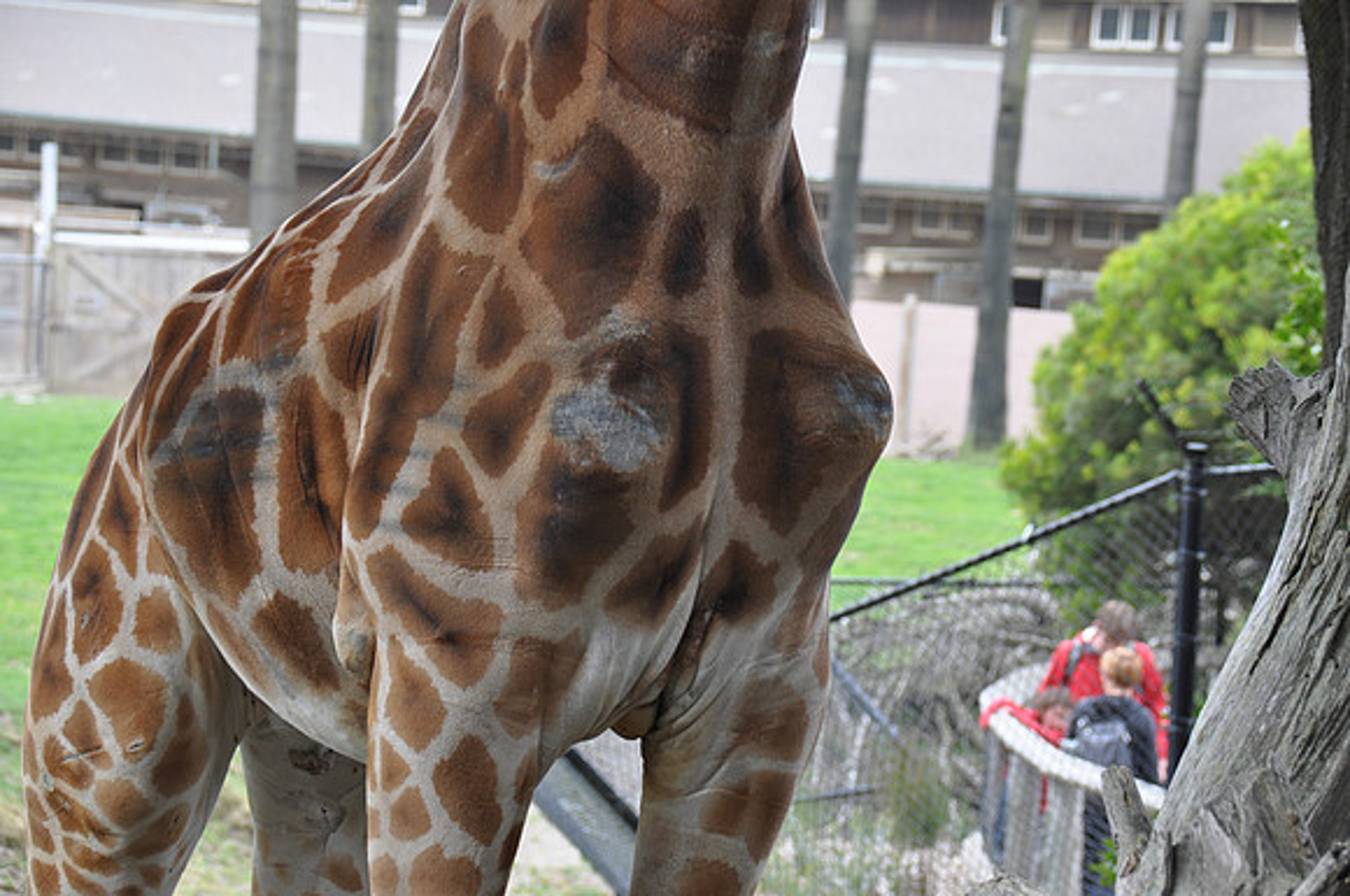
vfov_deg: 9.1
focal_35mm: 150
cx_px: 675
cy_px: 448
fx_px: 5617
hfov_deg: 13.7
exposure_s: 1/200
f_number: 5.6
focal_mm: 100
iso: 320
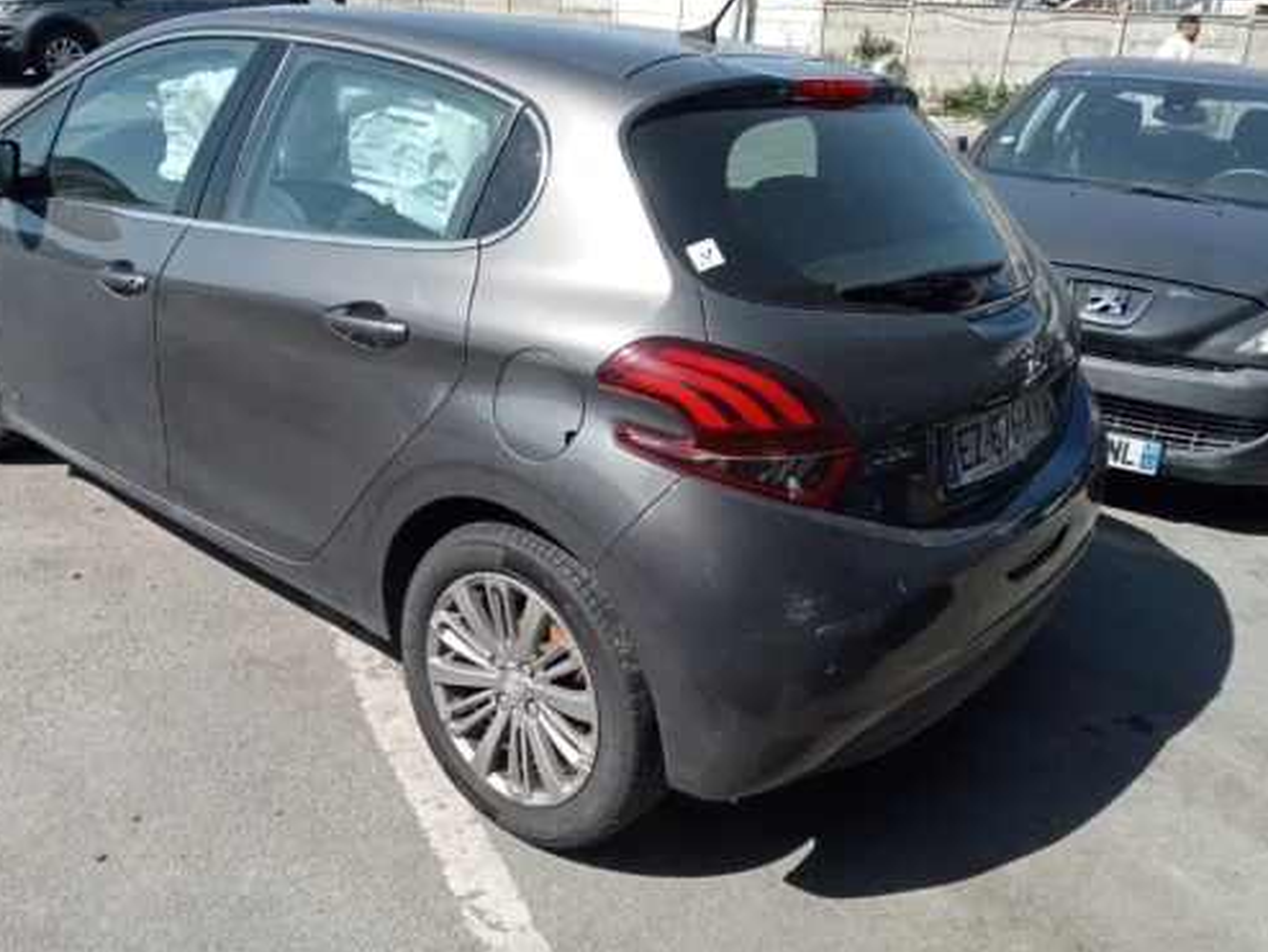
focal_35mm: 34
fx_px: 1246
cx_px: 588
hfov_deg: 53.9
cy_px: 385
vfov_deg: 41.6
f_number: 2.2
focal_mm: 3.46
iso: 100
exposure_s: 1/774
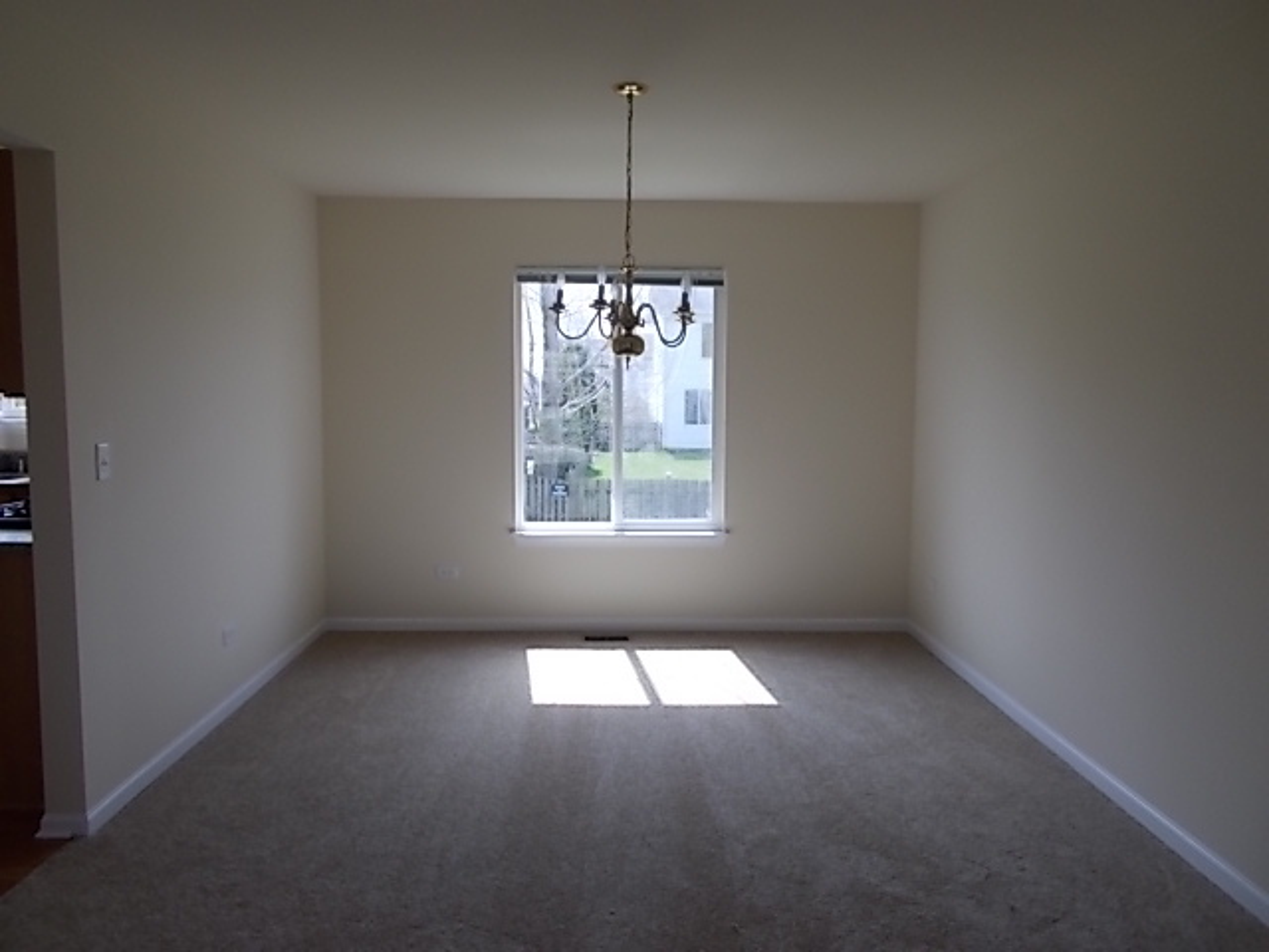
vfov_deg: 53.1
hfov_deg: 67.3
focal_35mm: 26
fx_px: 953
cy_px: 476
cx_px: 634
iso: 100
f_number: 3.2
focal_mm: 4.6
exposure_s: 1/250
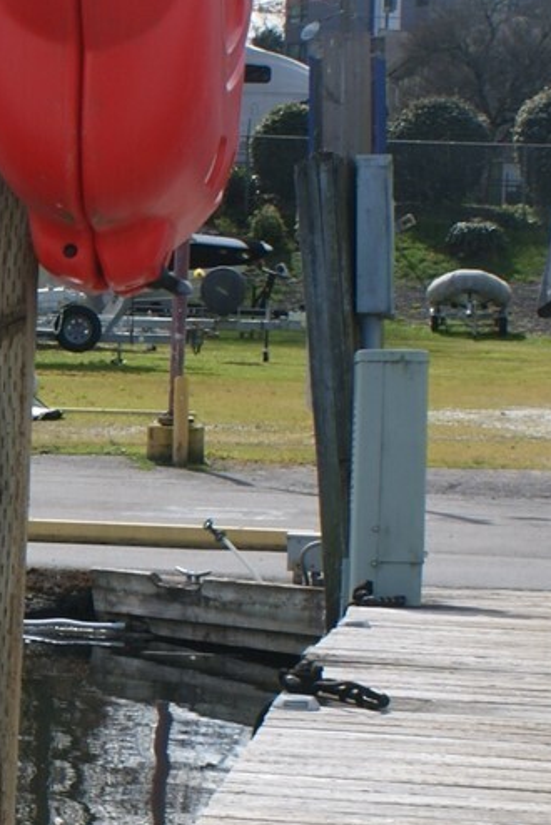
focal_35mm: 144
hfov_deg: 9.3
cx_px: -209
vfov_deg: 14.2
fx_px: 3301
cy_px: 536
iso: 100
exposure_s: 1/100
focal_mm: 28
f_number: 11
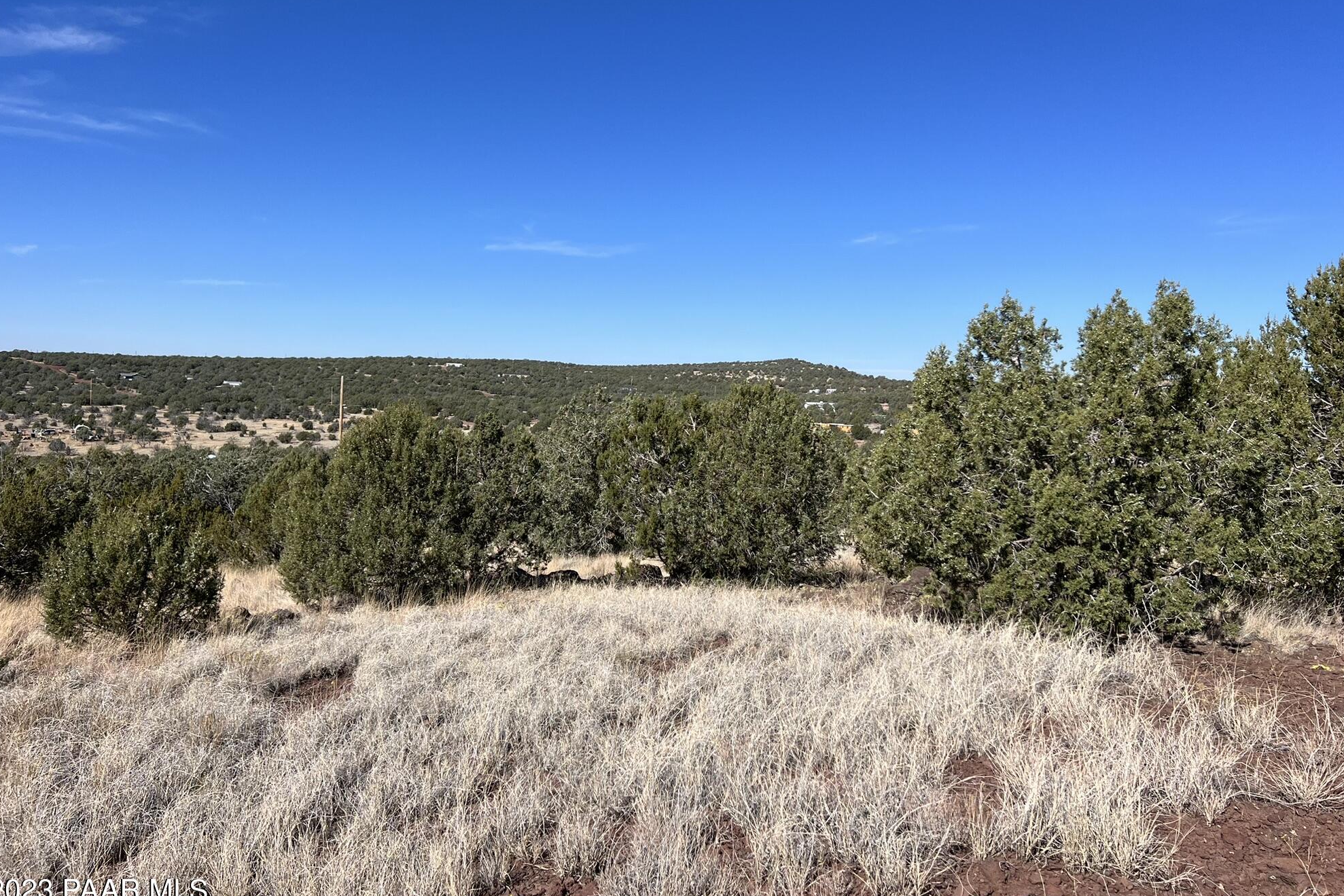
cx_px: 658
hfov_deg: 65.5
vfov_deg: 46.4
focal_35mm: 28
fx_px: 1045
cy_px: 416
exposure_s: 1/5587
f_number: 1.5
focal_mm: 5.7
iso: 50
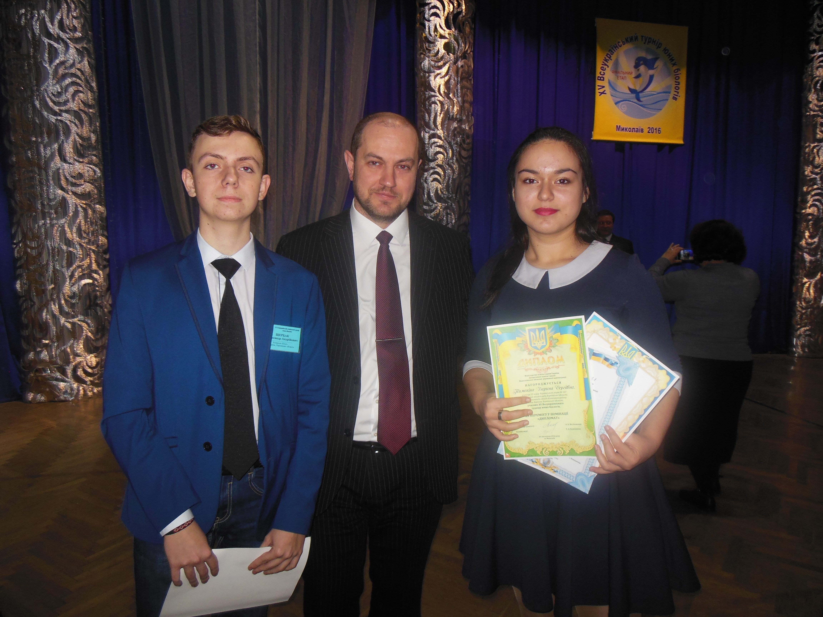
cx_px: 412
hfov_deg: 69.4
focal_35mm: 25
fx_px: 594
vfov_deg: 54.9
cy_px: 308
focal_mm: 4.5
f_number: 3.2
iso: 200
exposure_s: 1/25
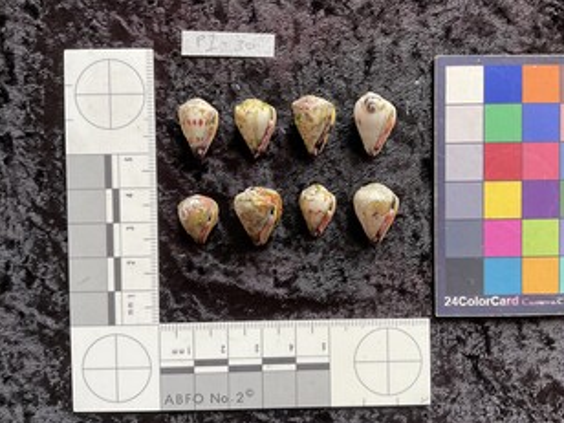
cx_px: 315
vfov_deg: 42.9
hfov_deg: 55.2
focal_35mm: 33
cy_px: 208
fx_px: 538
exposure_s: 1/120
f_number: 1.8
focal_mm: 3
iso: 64
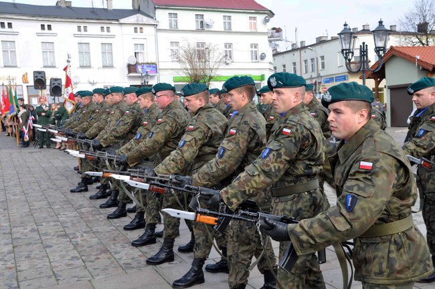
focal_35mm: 38
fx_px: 453
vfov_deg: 35.4
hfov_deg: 51.3
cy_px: 144
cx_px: 218
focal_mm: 25
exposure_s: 1/200
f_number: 7.1
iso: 200
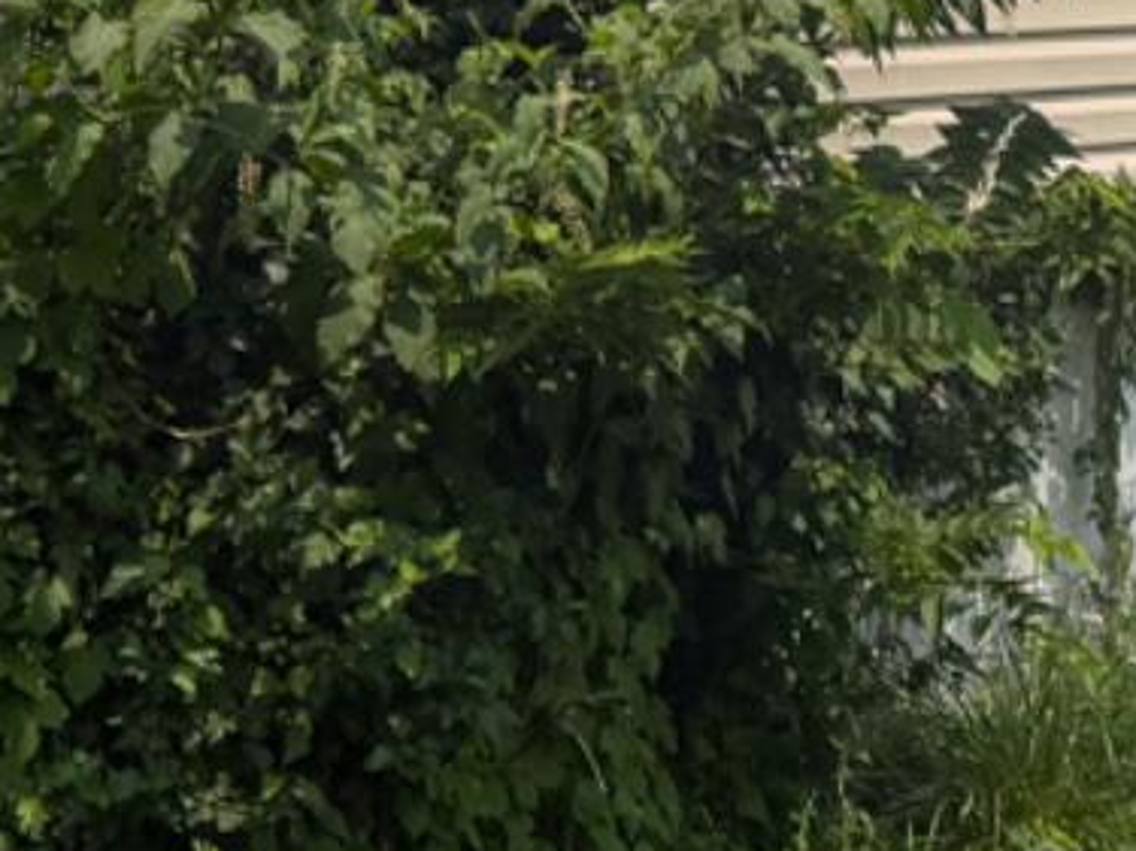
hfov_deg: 14.8
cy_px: -812
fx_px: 4298
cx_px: 1091
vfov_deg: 10.5
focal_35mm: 131
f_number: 1.78
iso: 80
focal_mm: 6.76
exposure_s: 1/6711
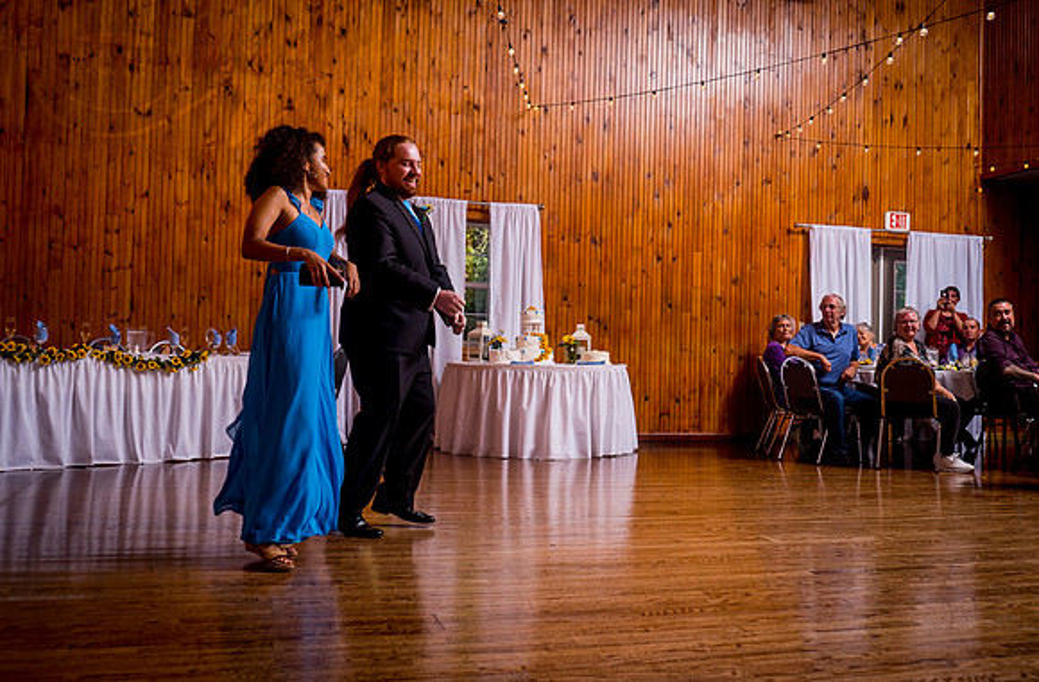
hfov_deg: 53.7
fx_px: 1025
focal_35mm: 36
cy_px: 342
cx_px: 559
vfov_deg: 36.8
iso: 200
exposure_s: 1/125
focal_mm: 28
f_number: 5.6
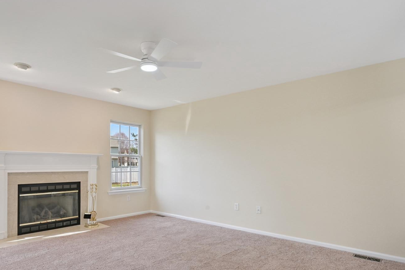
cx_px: 167
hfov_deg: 77.9
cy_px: 169
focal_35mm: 22
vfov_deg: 56.5
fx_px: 248
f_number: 11
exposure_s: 1/40
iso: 400
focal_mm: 14
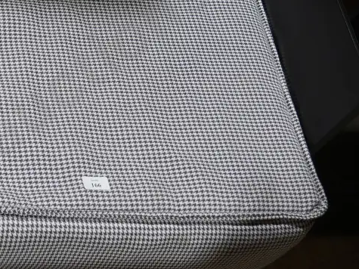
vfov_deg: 21.3
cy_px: 109
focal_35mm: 69
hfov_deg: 27.2
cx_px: 40
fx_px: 715
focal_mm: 16
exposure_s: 1/60
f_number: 3.6
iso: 200
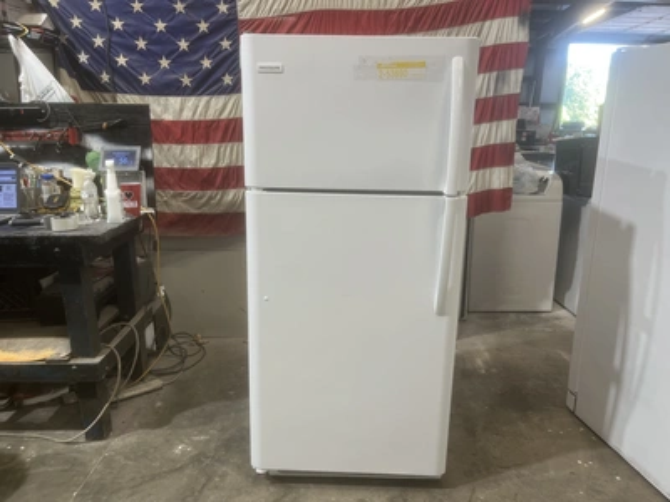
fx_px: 503
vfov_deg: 53.1
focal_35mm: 26
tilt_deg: -12.8
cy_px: 251
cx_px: 335
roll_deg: +0.0
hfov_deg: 67.3
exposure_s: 1/60
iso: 80
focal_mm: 5.1
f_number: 1.6
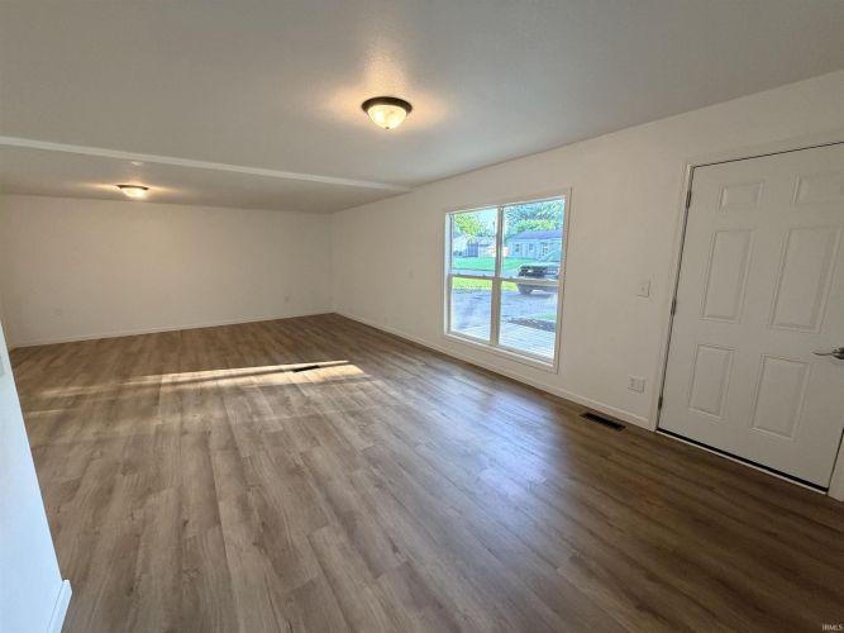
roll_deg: +0.5
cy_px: 316
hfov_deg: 102.1
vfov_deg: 85.7
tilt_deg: -10.9
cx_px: 422
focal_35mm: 14
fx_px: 341
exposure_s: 1/120
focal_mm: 2.22
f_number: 2.2
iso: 250
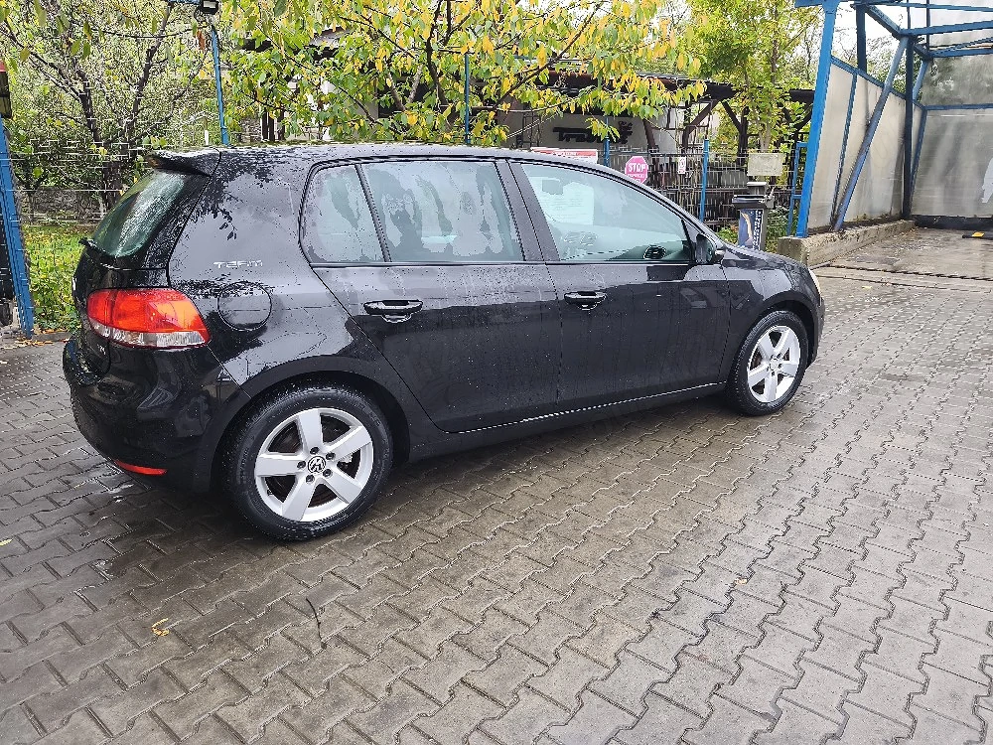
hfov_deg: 73.9
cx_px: 496
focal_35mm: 23
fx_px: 660
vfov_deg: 58.9
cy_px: 372
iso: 320
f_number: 1.65
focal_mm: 6.18
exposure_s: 1/100
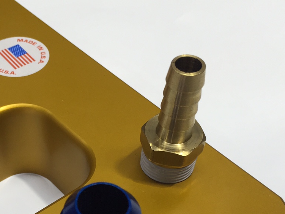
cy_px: 203
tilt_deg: -51.9
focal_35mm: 63
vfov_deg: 22.6
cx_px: 41
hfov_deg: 29.7
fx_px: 519
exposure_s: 1/120
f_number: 2.2
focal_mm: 4.15
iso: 50
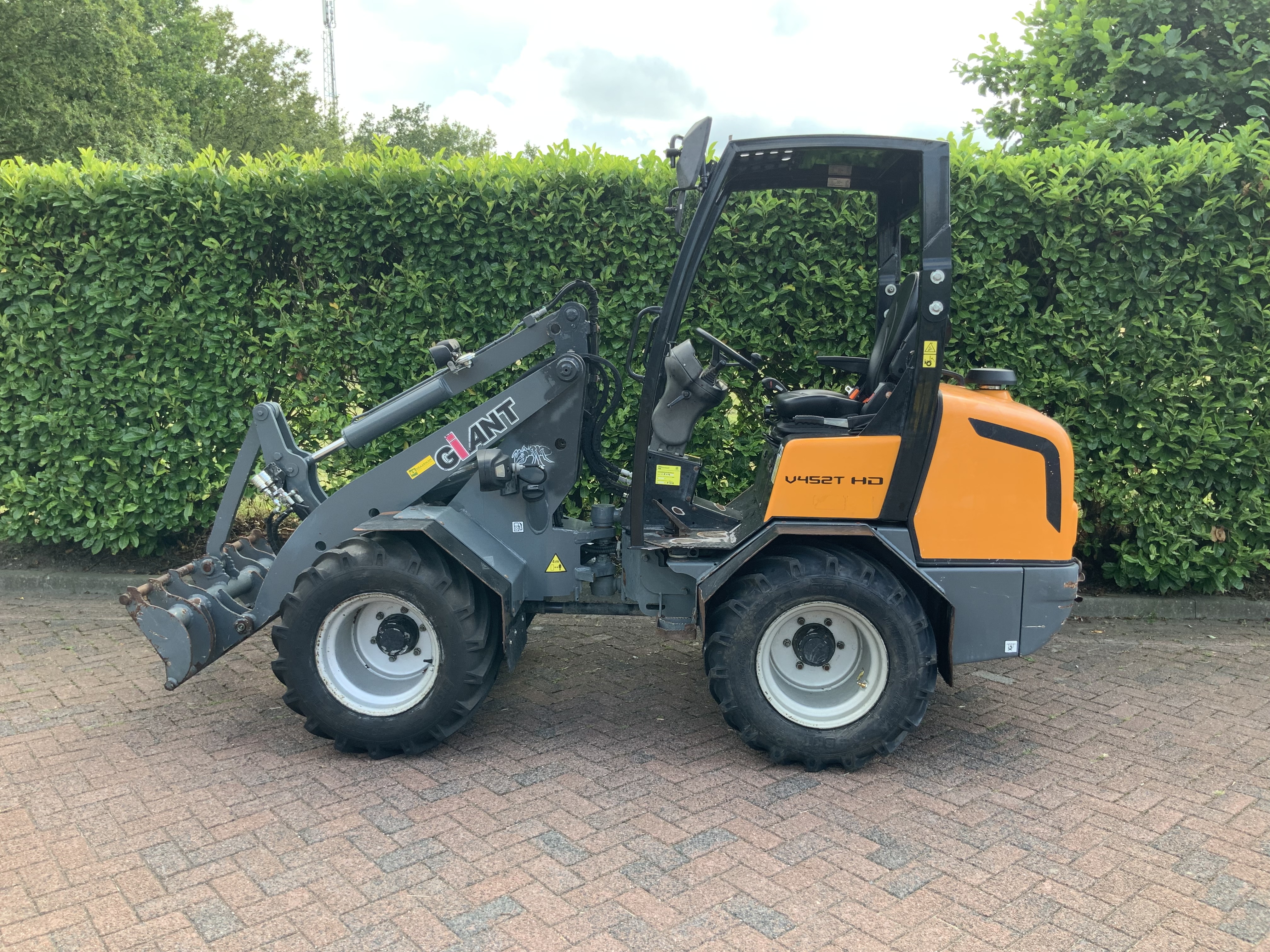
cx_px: 635
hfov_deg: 61.7
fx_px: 1064
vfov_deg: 48.2
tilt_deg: -9.2
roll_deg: +0.6
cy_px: 476
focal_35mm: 29
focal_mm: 3
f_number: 1.8
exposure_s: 1/190
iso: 16
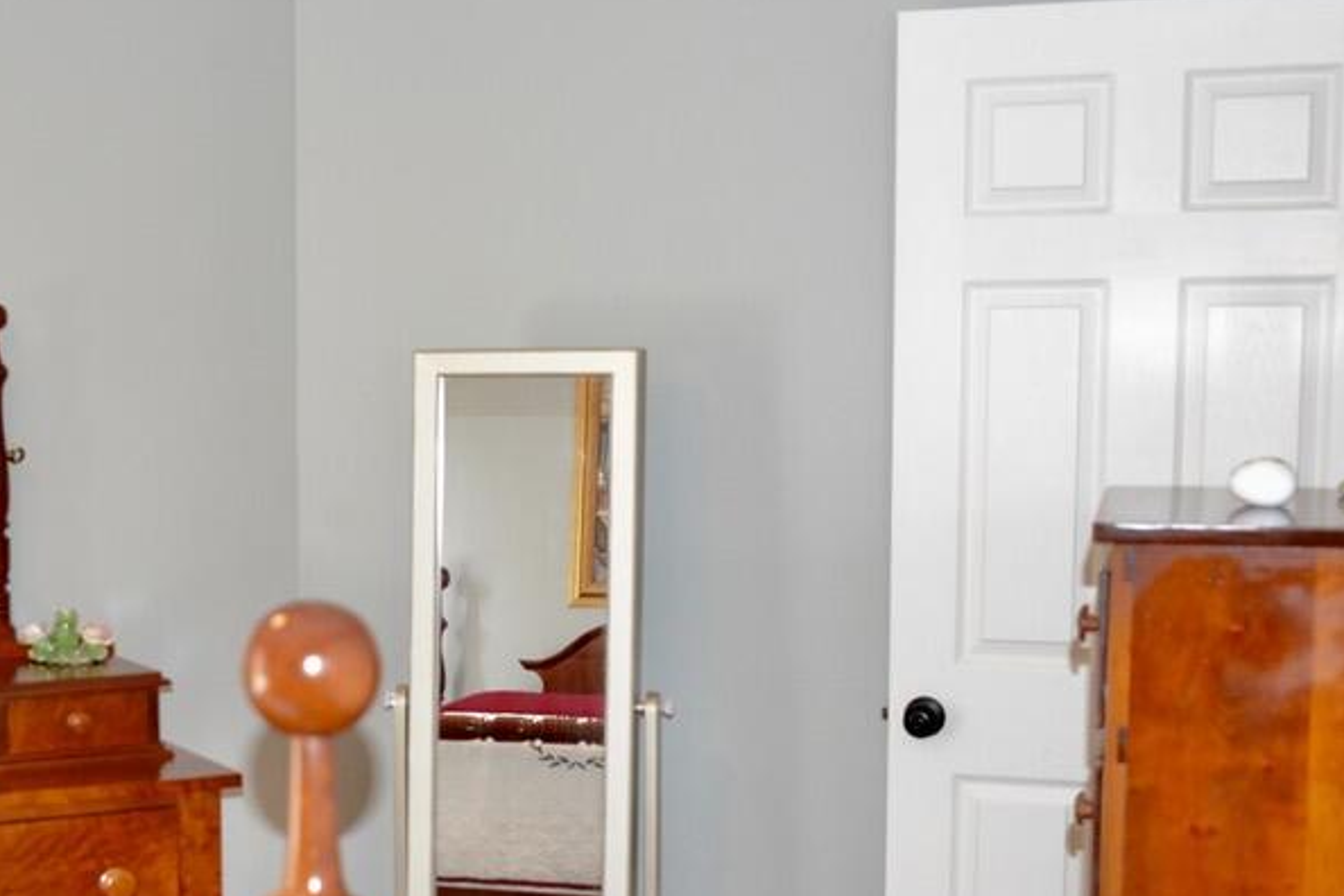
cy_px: 660
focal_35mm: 64
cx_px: 265
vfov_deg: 21.1
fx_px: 2389
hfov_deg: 30.6
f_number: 5.6
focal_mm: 35
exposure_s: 1/60
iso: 2800
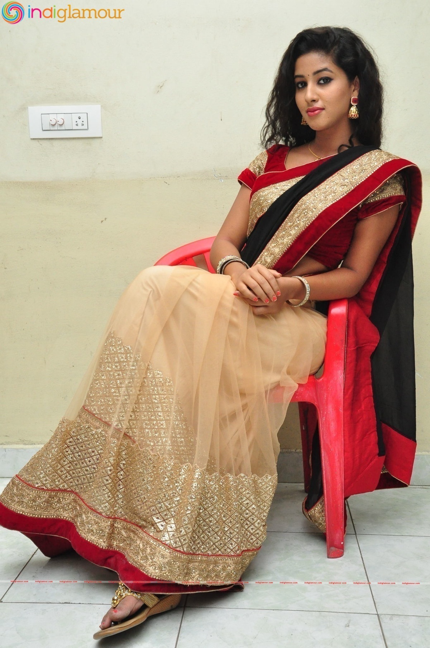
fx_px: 754
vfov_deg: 46.4
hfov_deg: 31.8
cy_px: 324
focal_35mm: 42
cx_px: 215
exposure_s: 1/125
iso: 1600
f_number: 7.1
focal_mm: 28
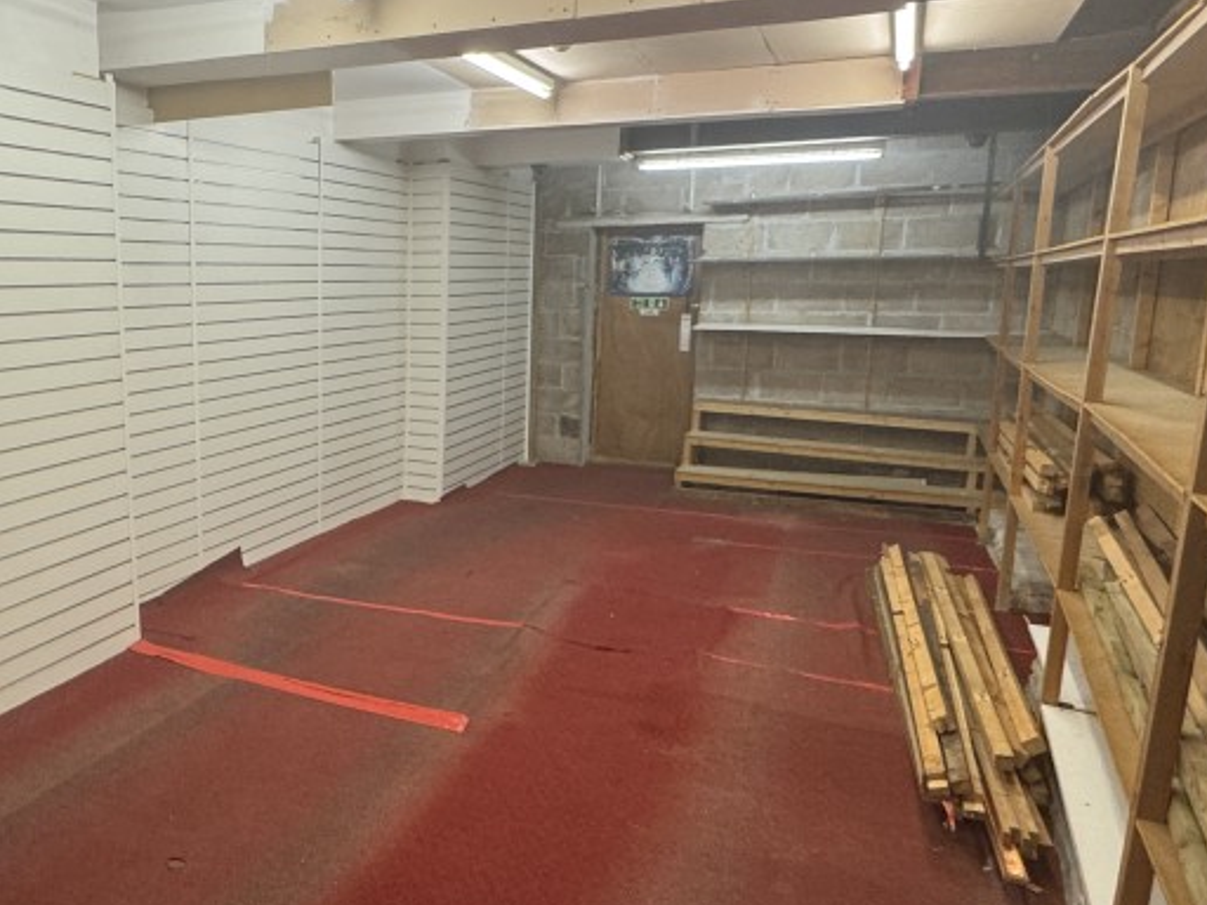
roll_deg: +0.3
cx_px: 337
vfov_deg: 49.7
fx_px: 976
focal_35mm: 28
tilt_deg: -10.4
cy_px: 448
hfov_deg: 60.8
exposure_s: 1/100
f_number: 2.2
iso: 160
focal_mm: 2.22
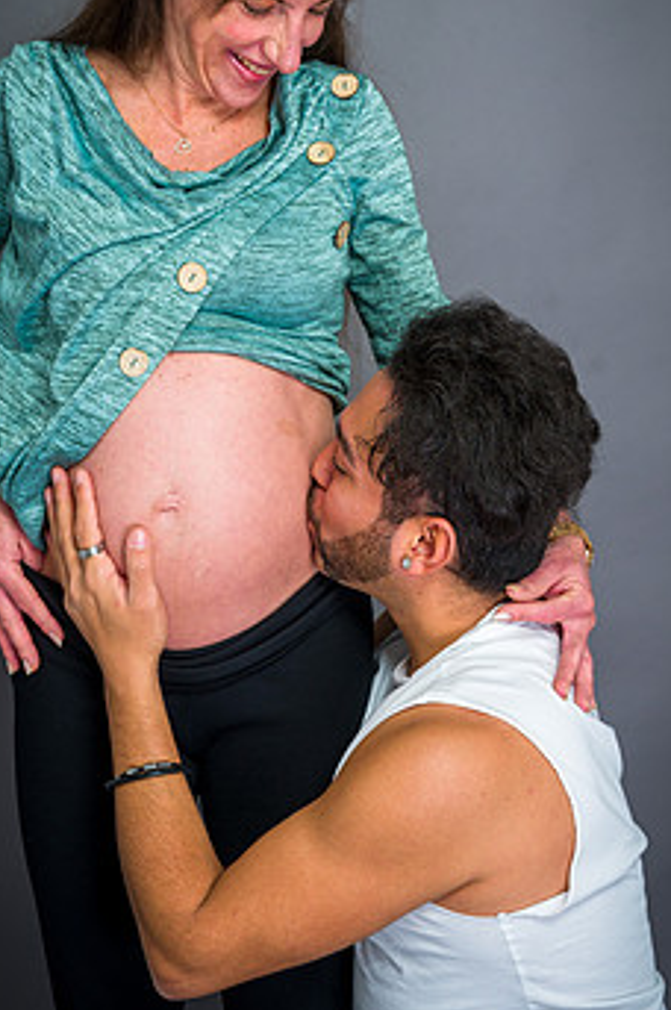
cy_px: 421
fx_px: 2241
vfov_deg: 25.4
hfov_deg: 17.0
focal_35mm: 80
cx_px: 325
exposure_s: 1/125
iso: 200
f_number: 6.3
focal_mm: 61
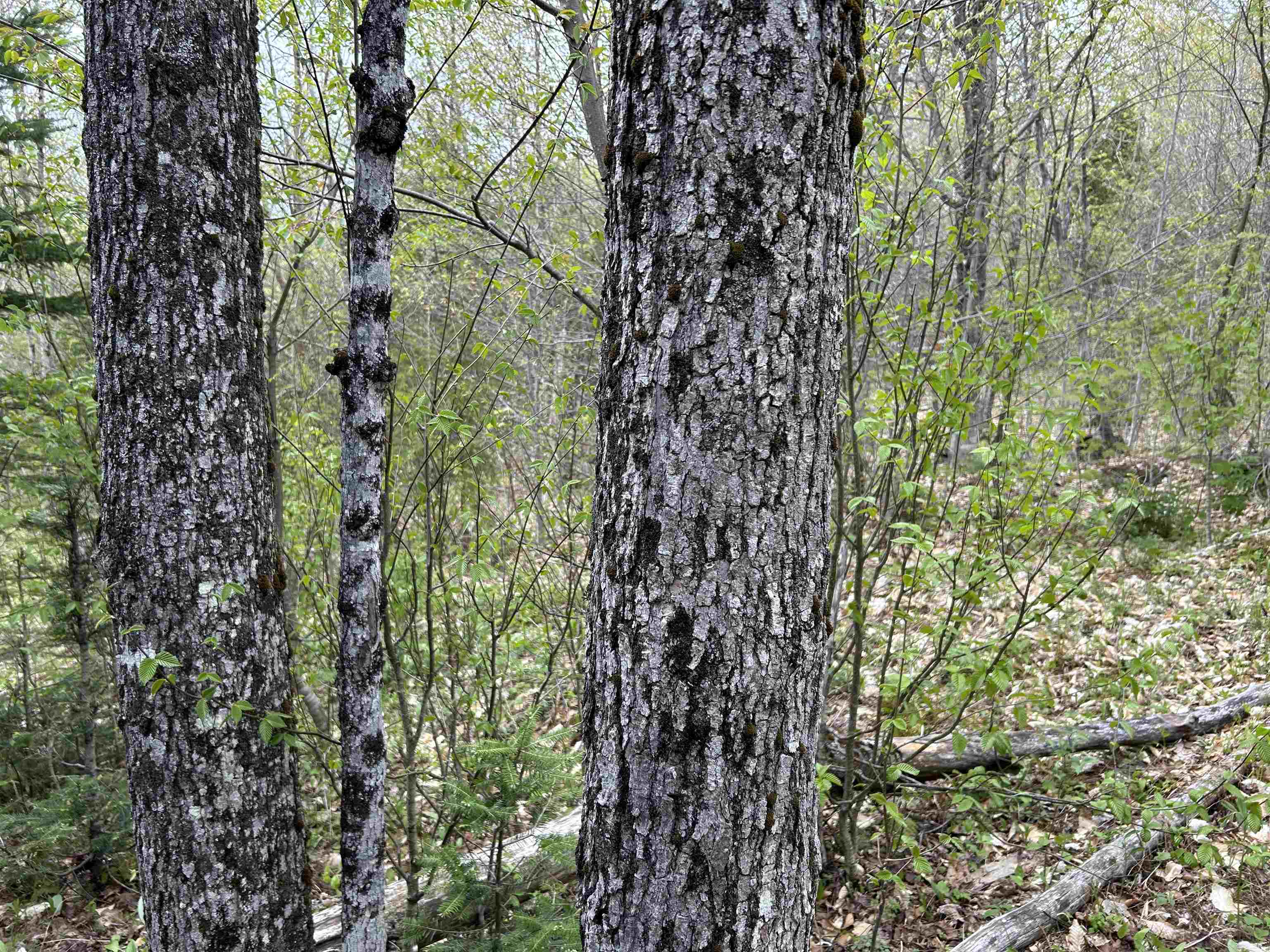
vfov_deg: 53.1
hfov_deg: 67.3
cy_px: 476
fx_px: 954
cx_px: 635
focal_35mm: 26
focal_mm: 5.7
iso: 50
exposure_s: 1/431
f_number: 1.5
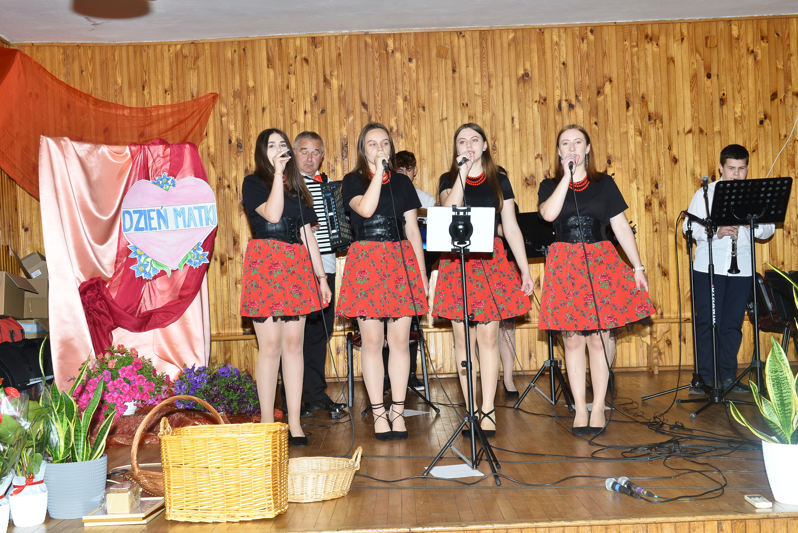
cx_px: 399
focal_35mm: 48
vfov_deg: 28.1
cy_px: 266
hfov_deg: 41.1
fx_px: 1064
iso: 800
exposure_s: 1/50
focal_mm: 48
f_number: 11
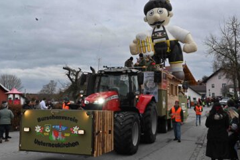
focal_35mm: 42
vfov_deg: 31.9
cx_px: 118
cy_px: 76
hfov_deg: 46.4
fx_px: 280
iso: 2500
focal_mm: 38
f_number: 16
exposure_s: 1/1000
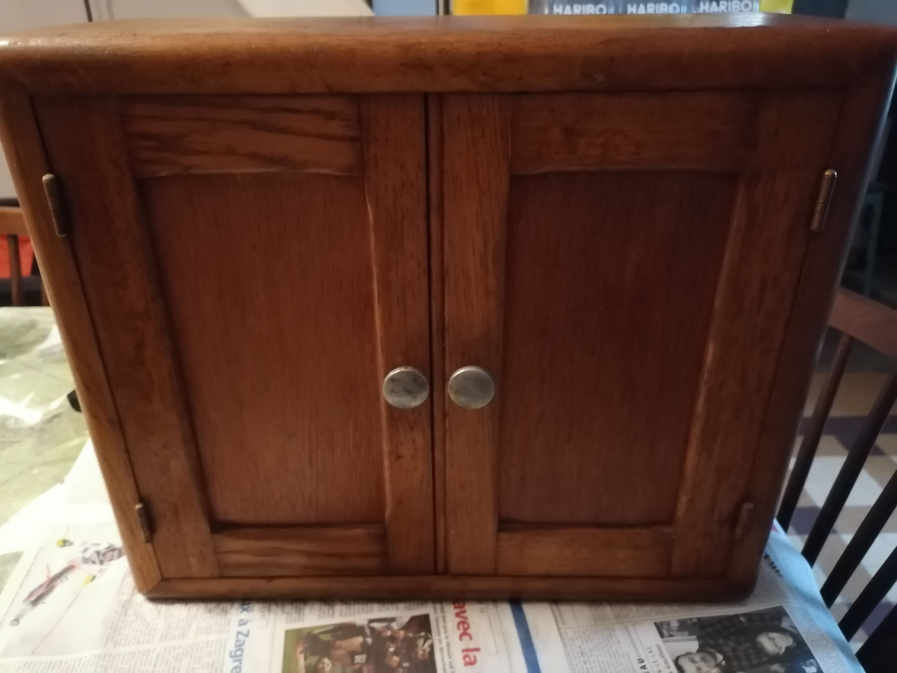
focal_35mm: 27
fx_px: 700
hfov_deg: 65.3
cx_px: 448
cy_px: 336
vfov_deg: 51.4
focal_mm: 5.3
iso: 1600
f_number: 1.8
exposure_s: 1/20
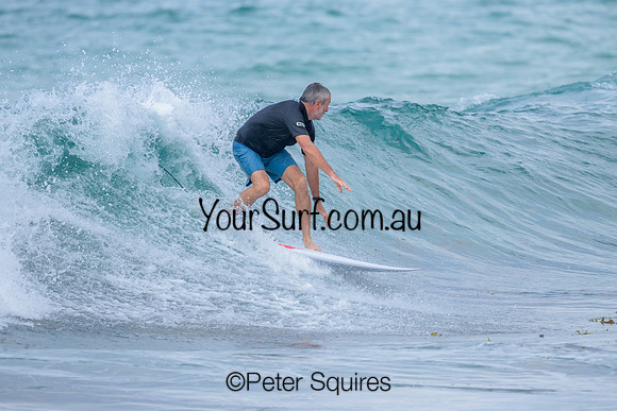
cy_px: 175
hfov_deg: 2.1
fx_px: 16541
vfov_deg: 1.4
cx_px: 313
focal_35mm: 965
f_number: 6.3
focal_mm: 800
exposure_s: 1/2000
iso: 320
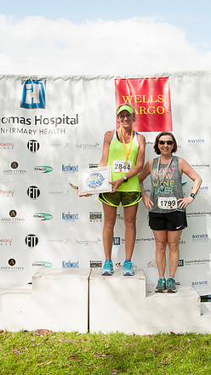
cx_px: 113
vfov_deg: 42.9
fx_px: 478
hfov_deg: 24.9
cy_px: 185
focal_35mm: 48
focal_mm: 30
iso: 250
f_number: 9
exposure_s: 1/200
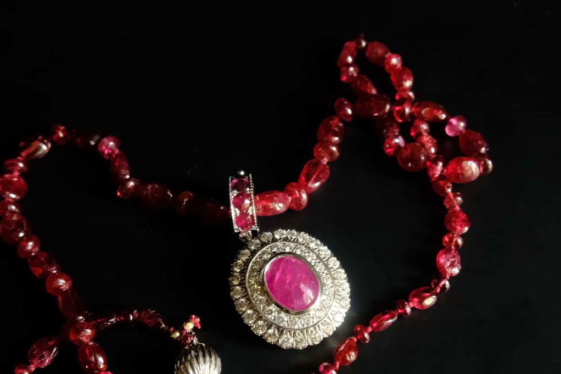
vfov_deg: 36.3
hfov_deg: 53.1
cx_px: 265
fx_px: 561
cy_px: 266
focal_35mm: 36
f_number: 7.1
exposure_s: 1/8
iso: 1600
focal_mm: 15
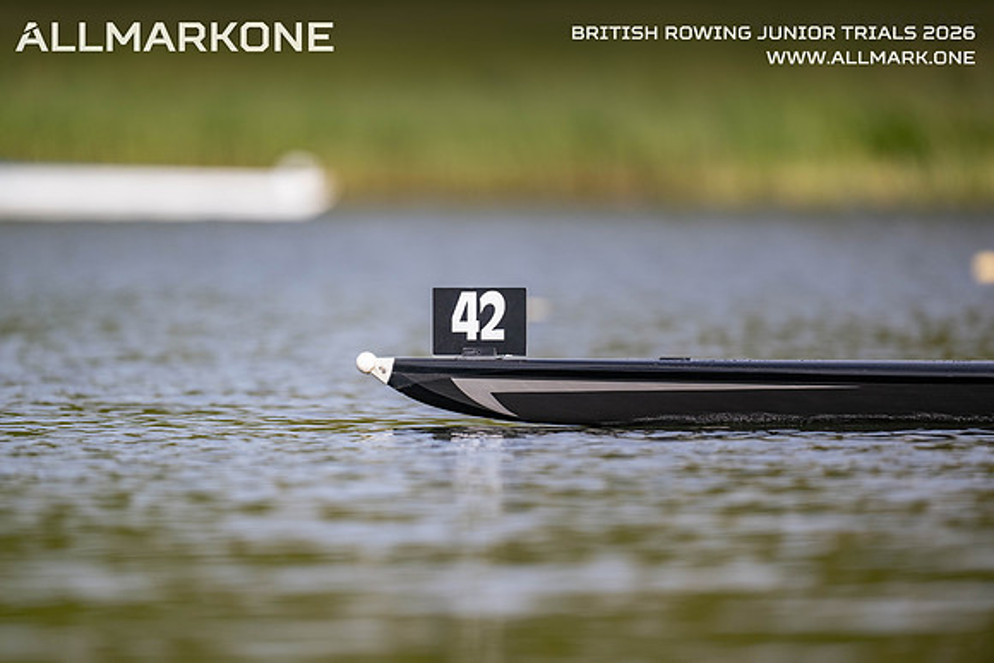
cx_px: 497
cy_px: 332
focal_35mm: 600
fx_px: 16570
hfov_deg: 3.4
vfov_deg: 2.3
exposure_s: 1/2500
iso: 320
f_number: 4
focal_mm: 600
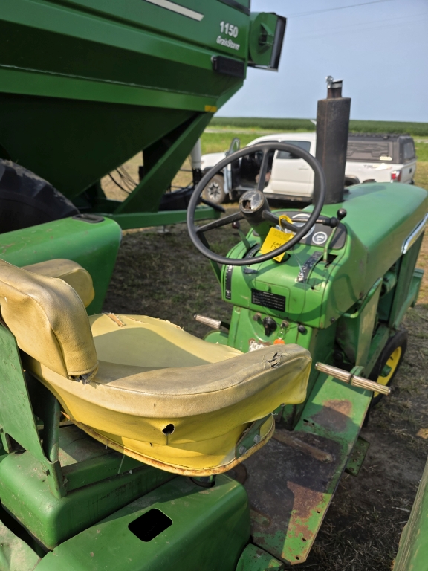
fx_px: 379
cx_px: 214
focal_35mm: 23
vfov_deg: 73.9
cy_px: 286
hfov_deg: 58.9
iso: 80
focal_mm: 6.3
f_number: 1.7
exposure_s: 1/3559
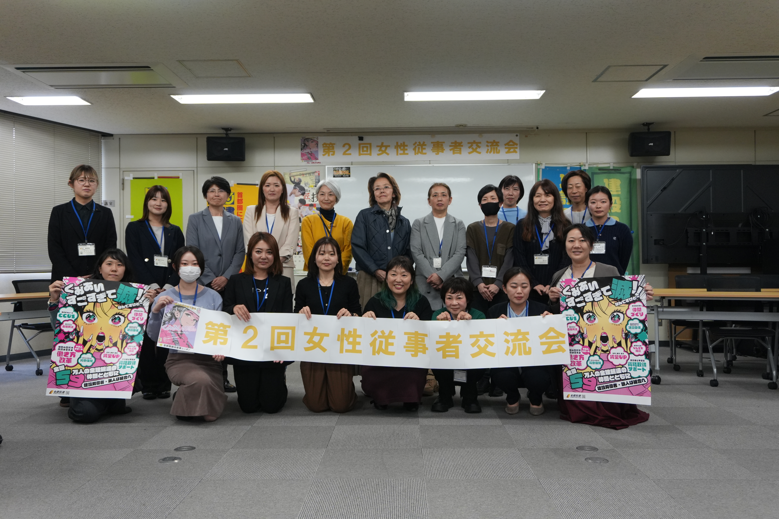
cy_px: 260
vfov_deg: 43.6
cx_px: 390
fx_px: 649
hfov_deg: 61.9
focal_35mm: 30
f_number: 4
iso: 1000
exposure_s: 1/160
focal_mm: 20
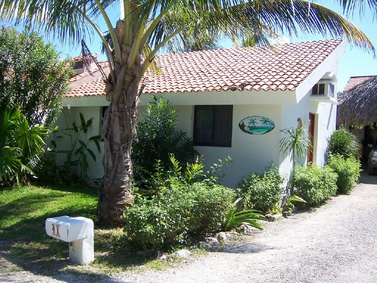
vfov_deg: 39.7
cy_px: 142
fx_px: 392
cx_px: 188
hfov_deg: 51.4
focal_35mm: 36
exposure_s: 1/750
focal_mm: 6
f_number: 3
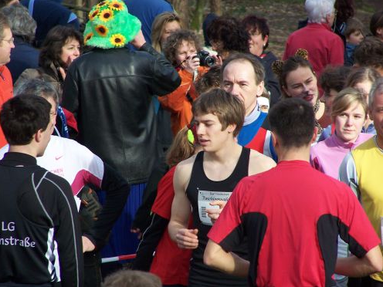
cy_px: 143
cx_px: 191
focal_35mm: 383
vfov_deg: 3.9
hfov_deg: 5.2
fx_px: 4238
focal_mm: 63
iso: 140
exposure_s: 1/320
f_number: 3.7
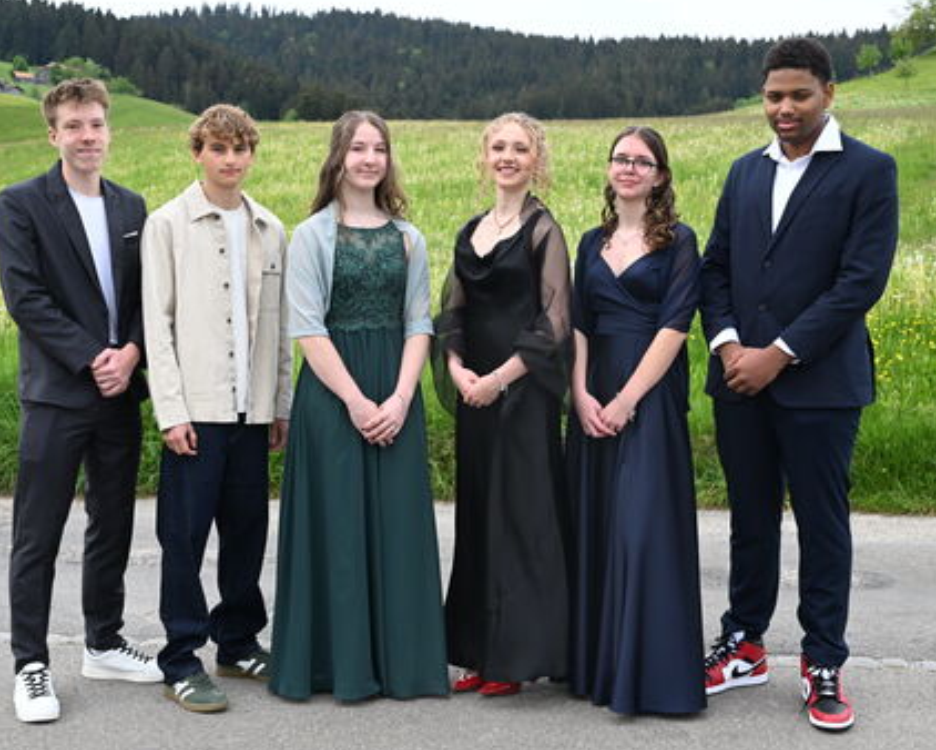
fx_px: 1330
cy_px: 384
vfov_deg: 31.5
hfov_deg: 38.8
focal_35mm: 48
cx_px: 470
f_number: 7.1
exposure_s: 1/640
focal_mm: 40
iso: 800
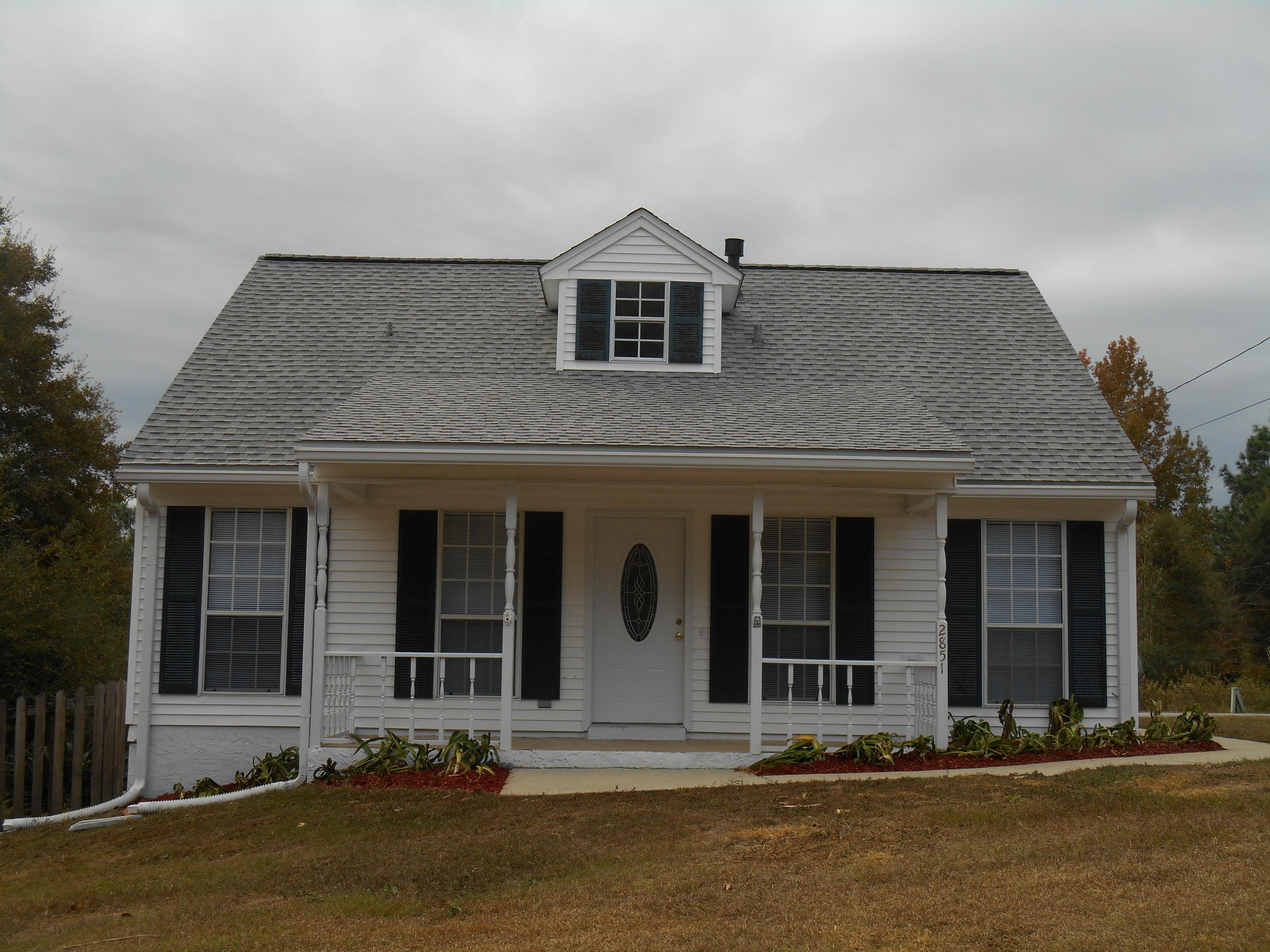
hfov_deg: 41.2
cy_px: 476
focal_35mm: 46
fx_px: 1688
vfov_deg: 31.5
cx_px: 635
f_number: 4
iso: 80
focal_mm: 8.3
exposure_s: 1/400
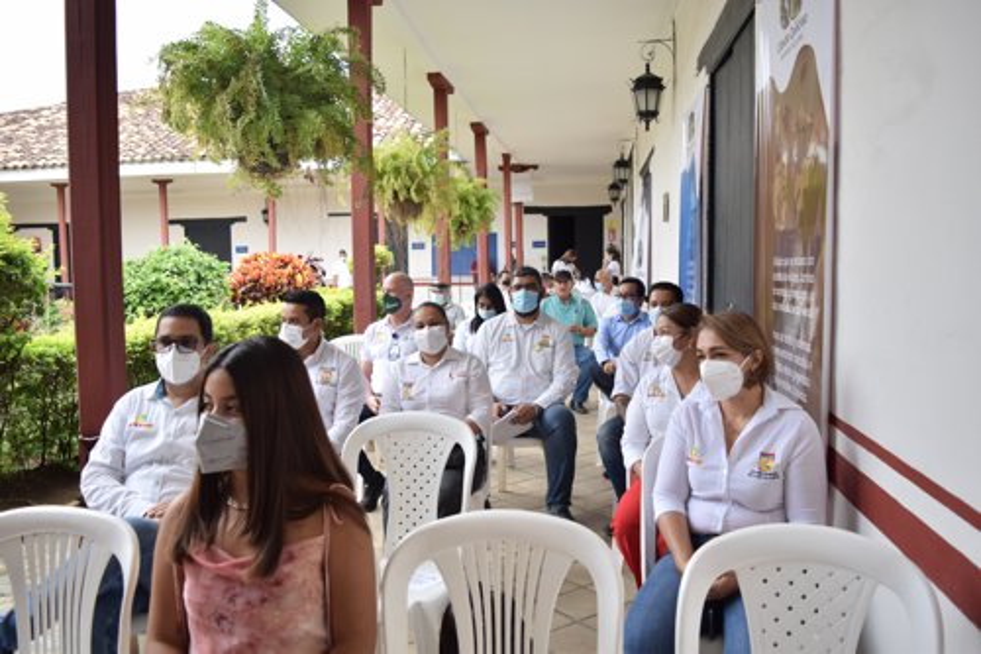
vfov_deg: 47.9
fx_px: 735
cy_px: 327
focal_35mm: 27
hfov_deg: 67.4
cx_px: 490
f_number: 3.5
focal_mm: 18
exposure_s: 1/100
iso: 100
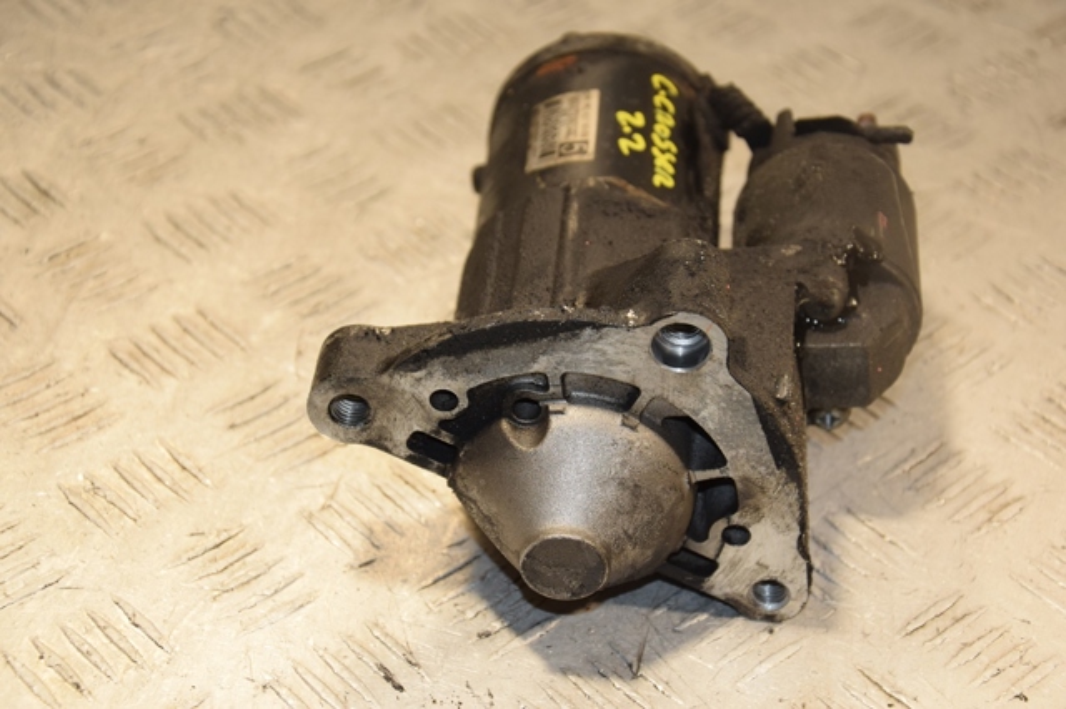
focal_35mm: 87
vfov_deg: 15.7
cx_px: 533
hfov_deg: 23.4
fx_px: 2575
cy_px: 354
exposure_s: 1/200
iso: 800
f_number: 5.6
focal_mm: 58
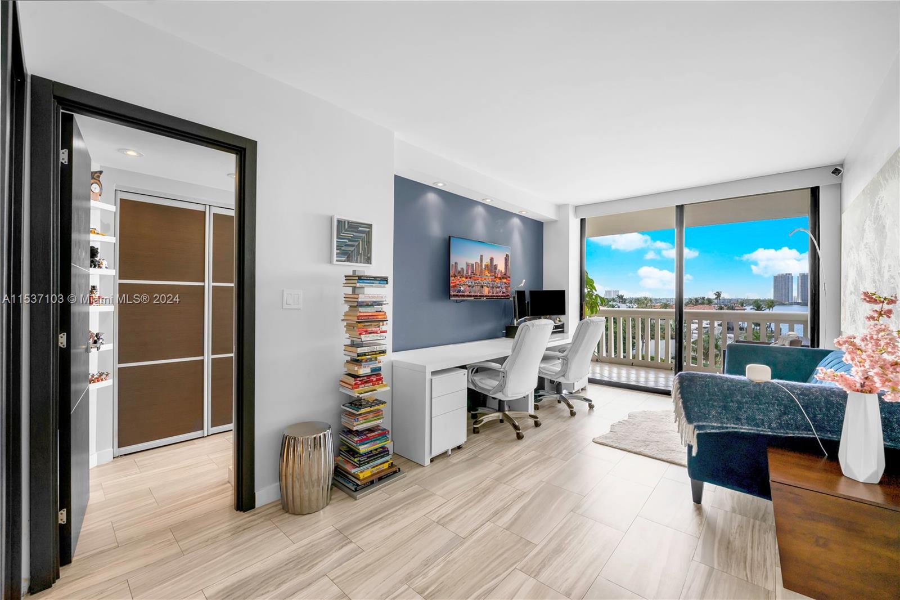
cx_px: 450
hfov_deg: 104.3
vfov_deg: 81.2
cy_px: 300
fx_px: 350
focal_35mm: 14
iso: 400
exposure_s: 1/50
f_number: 8
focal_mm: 14
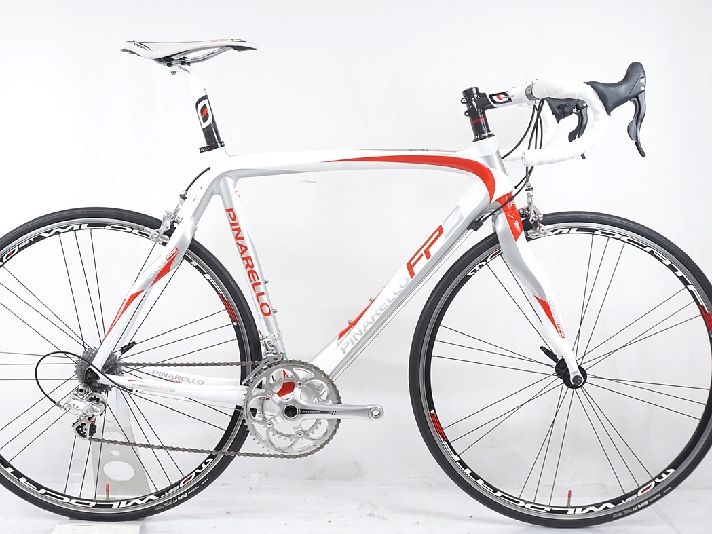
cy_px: 265
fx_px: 916
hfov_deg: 42.4
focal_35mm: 45
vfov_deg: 32.5
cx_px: 338
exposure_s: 1/25
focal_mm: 27
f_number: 8
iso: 1000
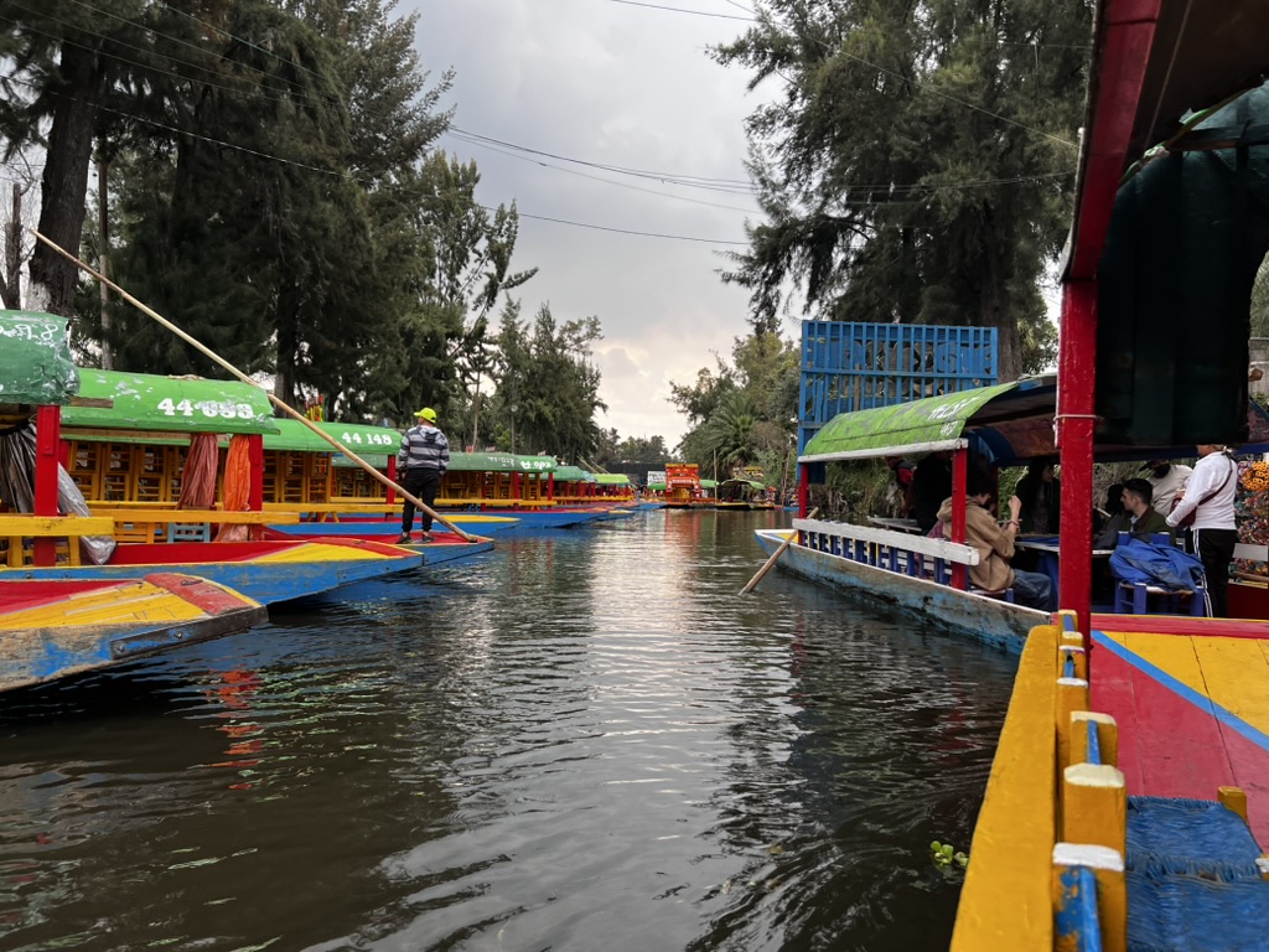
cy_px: 476
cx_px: 634
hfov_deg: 67.3
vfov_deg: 53.1
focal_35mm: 26
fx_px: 953
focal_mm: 5.7
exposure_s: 1/628
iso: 50
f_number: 1.5
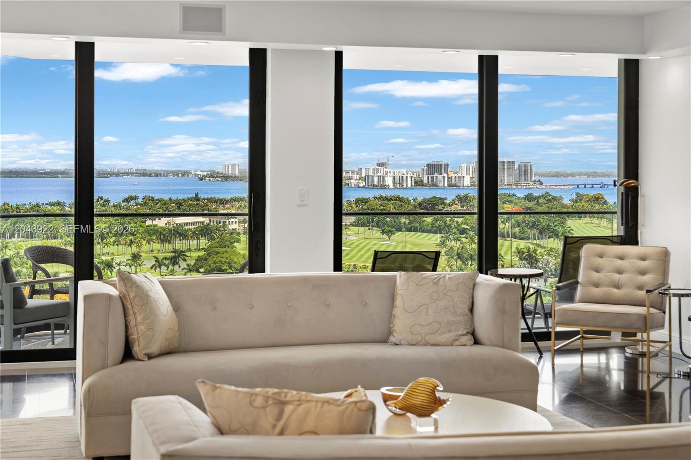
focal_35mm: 55
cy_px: 230
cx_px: 346
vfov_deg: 24.6
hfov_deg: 36.3
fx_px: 1055
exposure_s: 1/13
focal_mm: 55
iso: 320
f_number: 8
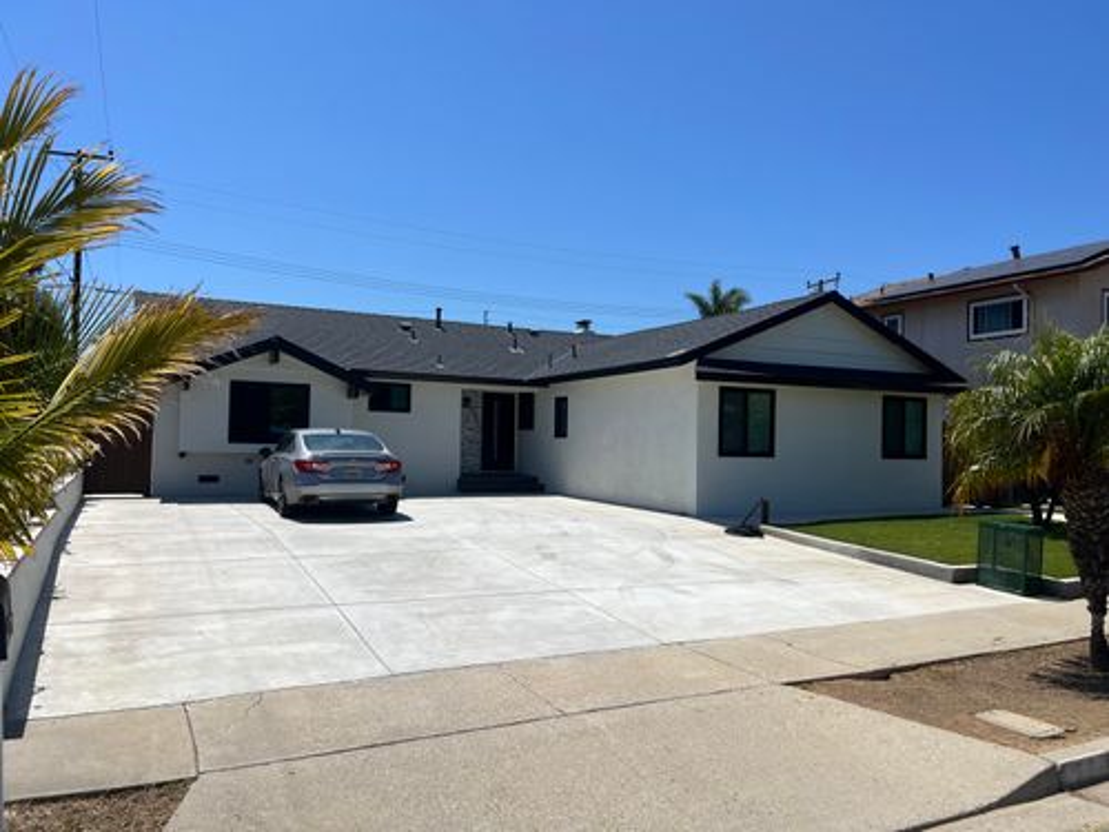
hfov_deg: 67.3
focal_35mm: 26
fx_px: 833
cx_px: 554
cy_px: 416
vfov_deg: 53.1
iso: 50
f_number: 1.5
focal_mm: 5.7
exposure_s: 1/8696
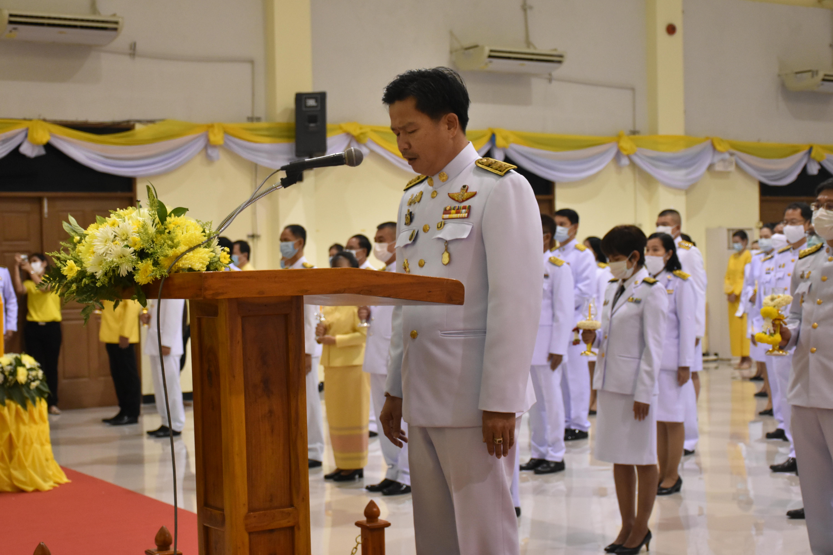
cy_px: 278
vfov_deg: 23.8
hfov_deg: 35.1
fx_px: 1319
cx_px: 416
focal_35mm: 57
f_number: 4.2
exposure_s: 1/60
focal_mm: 38
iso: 2000
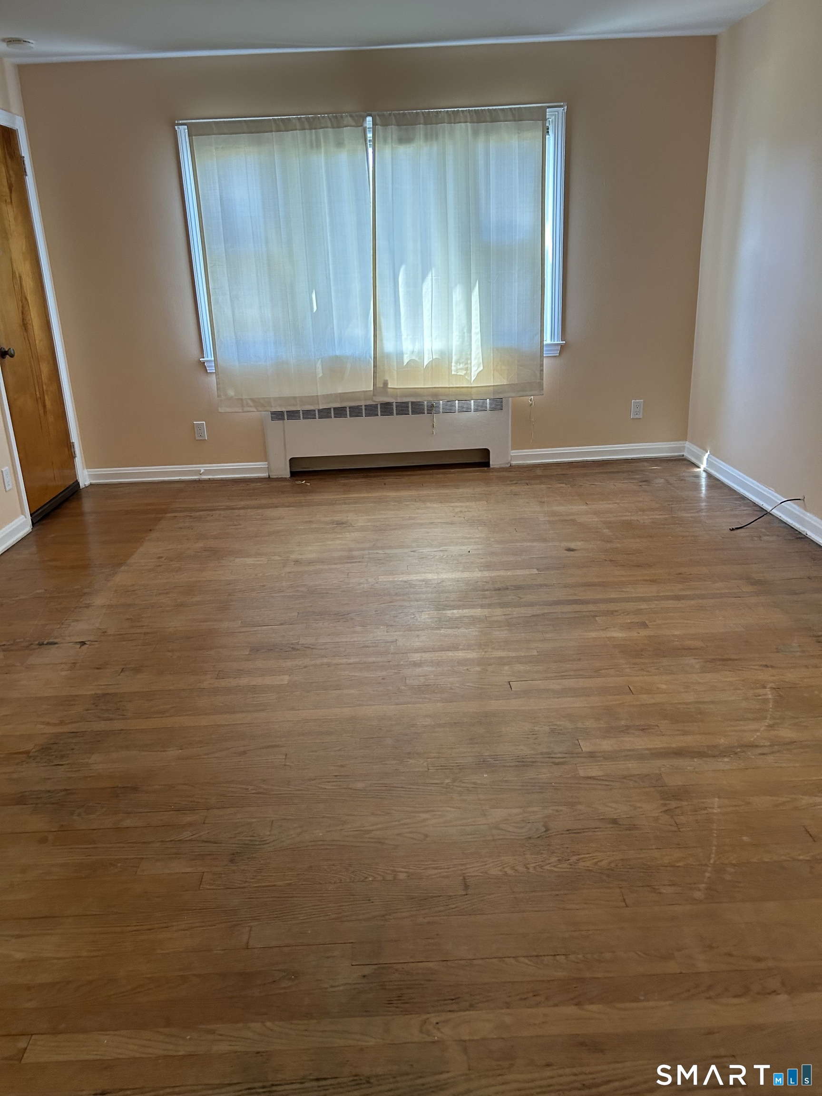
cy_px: 548
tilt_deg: -17.2
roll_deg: +2.1
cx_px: 411
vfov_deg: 67.3
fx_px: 823
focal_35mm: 26
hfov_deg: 53.1
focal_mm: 5.7
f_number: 1.5
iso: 125
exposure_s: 1/98
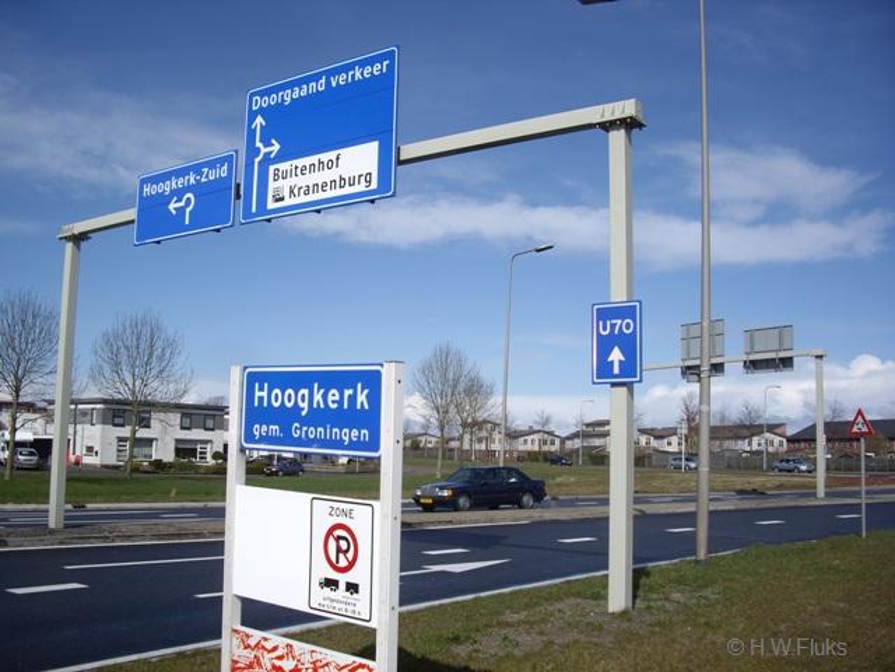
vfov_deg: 37.7
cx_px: 448
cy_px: 336
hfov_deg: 49.0
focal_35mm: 38
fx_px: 982
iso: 64
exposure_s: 1/200
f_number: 8
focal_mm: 7.9
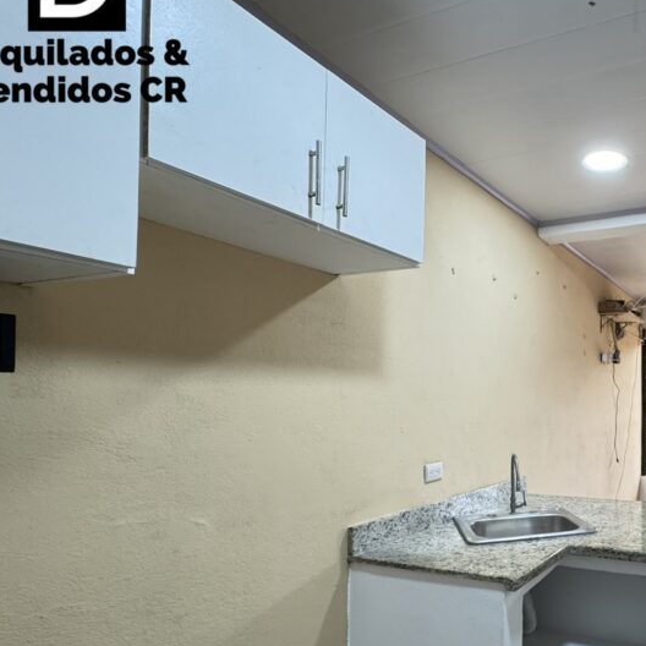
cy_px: 395
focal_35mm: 24
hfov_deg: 55.9
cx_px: 586
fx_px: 507
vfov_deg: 64.3
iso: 320
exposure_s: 1/120
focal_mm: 2.22
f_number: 2.2
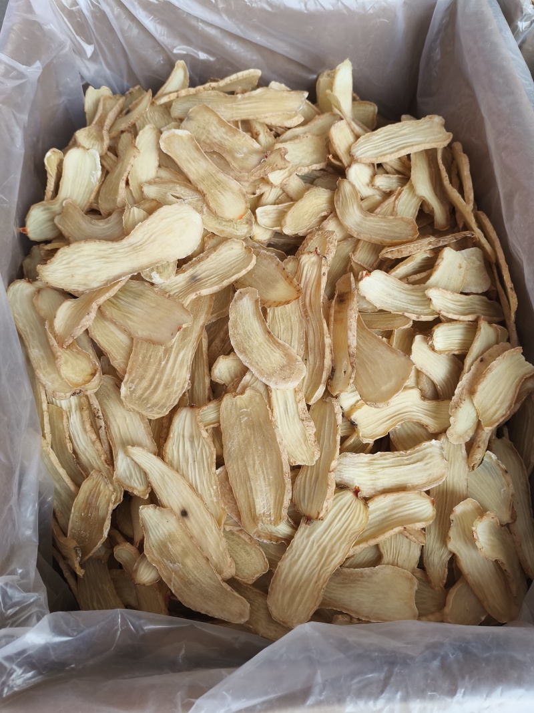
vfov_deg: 73.9
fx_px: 473
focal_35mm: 23
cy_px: 356
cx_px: 267
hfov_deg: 58.9
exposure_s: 1/211
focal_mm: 5.84
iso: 80
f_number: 1.6
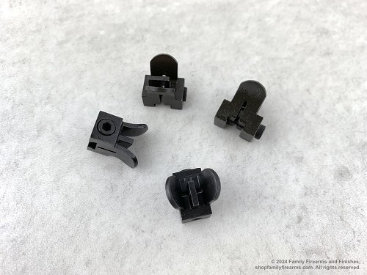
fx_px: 276
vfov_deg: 53.1
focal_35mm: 26
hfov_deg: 67.3
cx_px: 184
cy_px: 138
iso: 25
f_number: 1.8
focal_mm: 4.25
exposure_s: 1/204
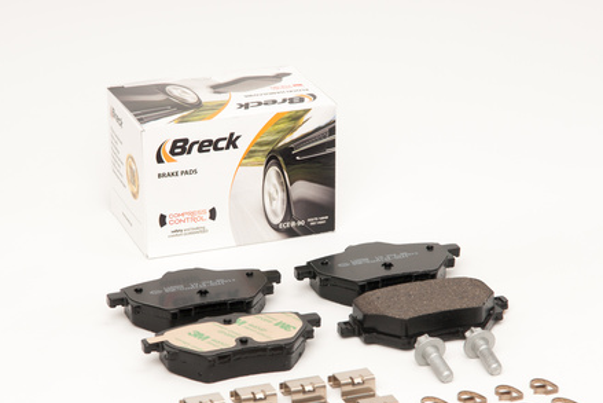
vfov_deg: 11.1
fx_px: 2061
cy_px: 242
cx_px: 317
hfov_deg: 16.6
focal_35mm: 123
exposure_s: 1/200
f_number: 11
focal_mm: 60
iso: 100
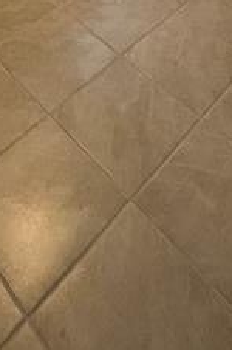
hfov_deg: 29.1
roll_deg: -0.3
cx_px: 90
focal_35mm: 46
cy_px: -229
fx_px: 446
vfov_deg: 25.2
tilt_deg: -11.8
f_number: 1.8
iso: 200
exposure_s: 1/120
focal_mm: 1.57
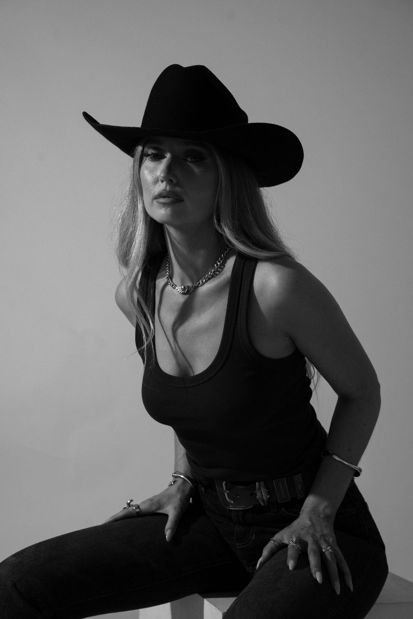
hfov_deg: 24.7
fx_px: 941
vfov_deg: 36.4
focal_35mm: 55
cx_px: 206
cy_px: 310
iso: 100
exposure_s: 1/160
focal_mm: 54.7
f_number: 5.6
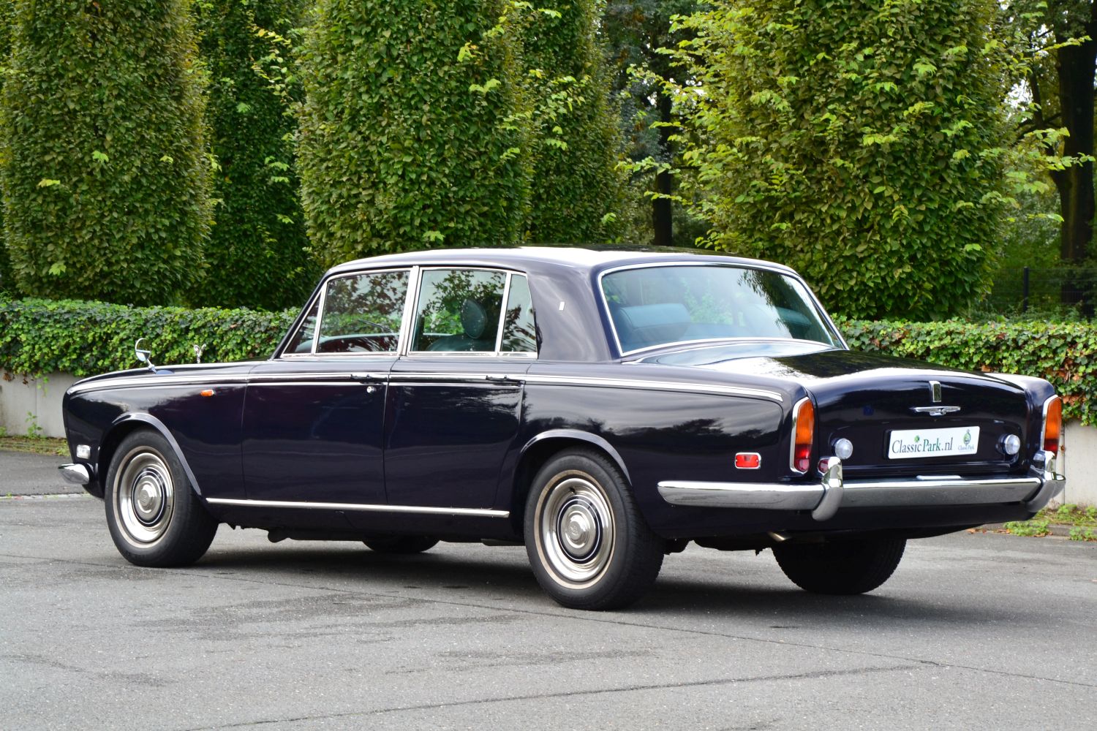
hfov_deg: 19.5
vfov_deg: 13.0
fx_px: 3199
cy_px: 366
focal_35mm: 105
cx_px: 548
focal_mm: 70
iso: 400
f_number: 8
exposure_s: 1/80
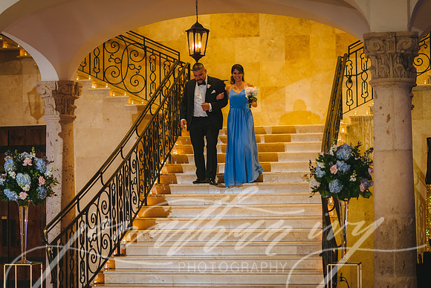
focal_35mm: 85
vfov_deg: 16.1
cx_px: 216
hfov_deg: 23.9
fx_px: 1018
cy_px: 144
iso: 1600
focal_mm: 85
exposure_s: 1/160
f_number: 2
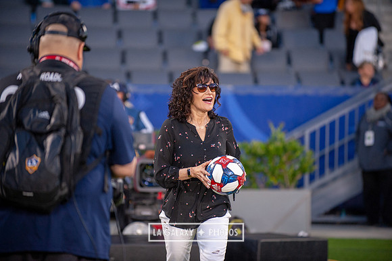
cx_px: 196
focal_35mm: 200
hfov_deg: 10.3
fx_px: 2176
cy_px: 130
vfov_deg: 6.9
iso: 1600
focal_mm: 200
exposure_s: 1/500
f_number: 2.8
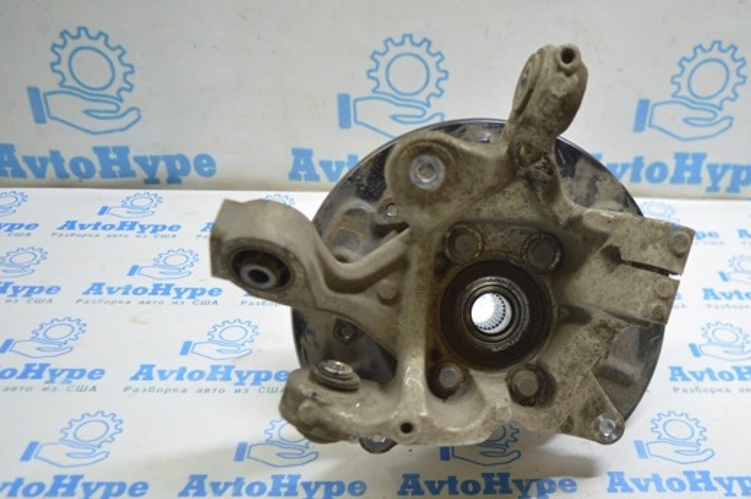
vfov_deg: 35.7
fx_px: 771
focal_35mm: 37
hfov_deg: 51.5
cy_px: 302
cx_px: 457
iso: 400
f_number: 3.5
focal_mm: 20
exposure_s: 1/40
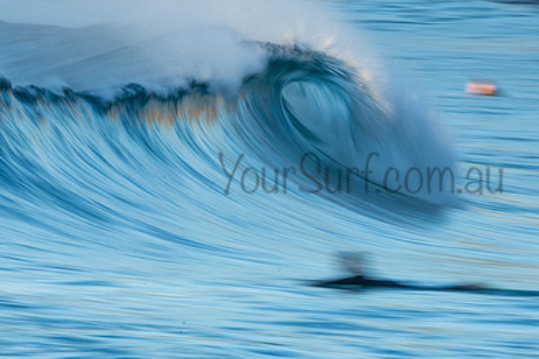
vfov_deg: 1.2
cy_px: 162
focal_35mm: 1102
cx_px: 359
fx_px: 16492
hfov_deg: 1.9
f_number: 25
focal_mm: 500
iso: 100
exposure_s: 1/20
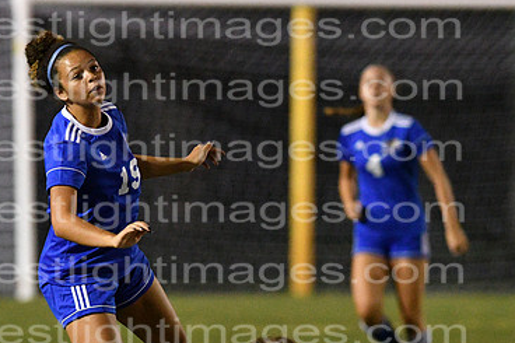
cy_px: 243
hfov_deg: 2.9
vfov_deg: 1.9
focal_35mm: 710
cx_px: 150
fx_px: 10152
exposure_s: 1/640
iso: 10000
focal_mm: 300
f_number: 3.5
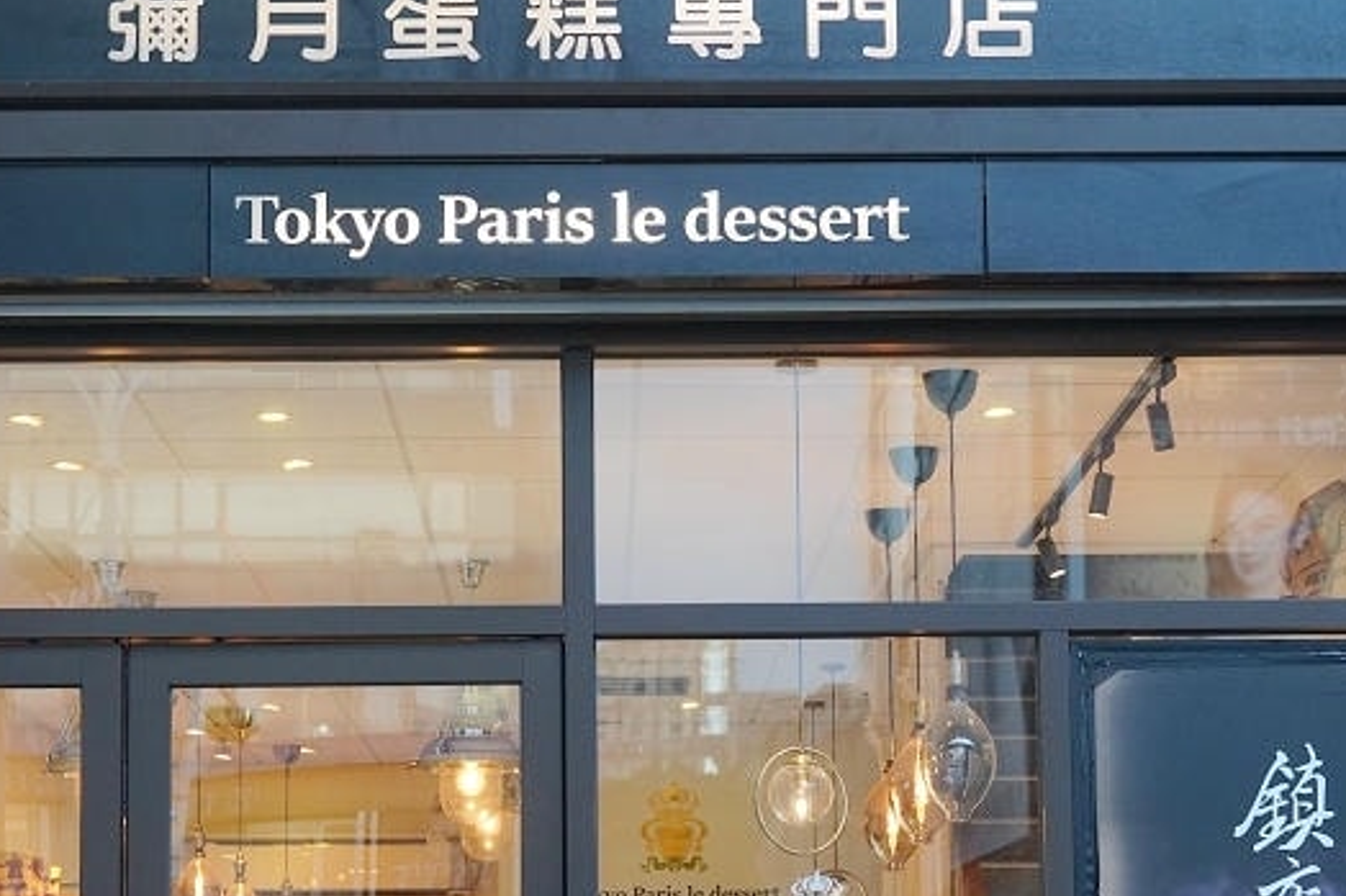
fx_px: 3252
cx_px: 642
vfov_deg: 15.6
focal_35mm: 87
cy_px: 739
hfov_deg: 23.4
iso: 1600
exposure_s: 1/160
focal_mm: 38
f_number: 4
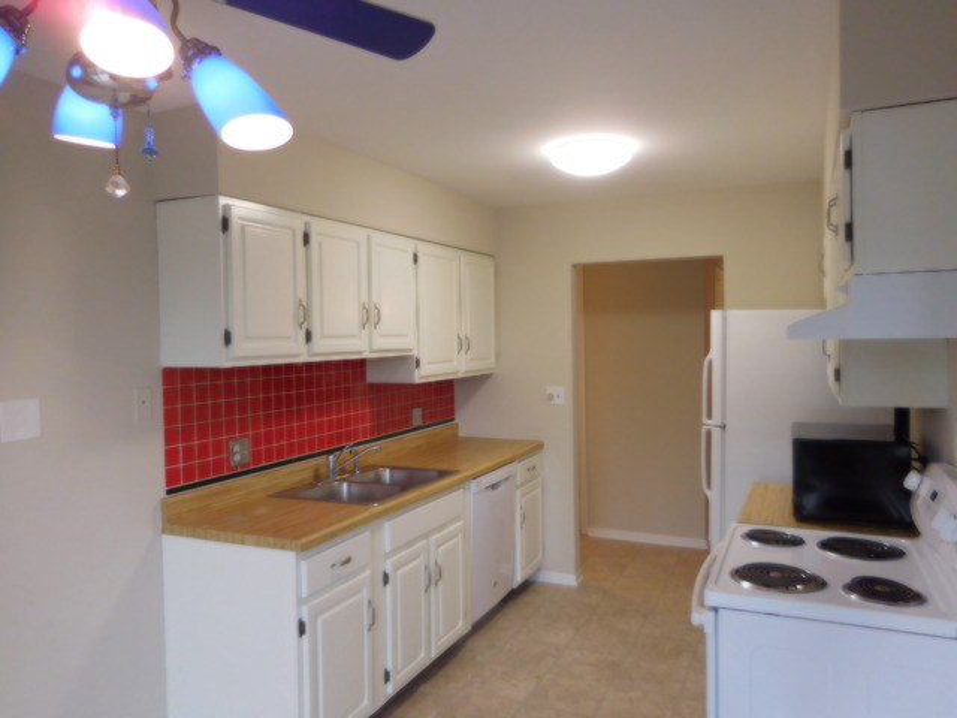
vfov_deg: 54.9
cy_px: 359
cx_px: 478
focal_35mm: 25
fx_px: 691
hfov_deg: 69.4
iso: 180
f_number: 3.3
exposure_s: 1/30
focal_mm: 4.5
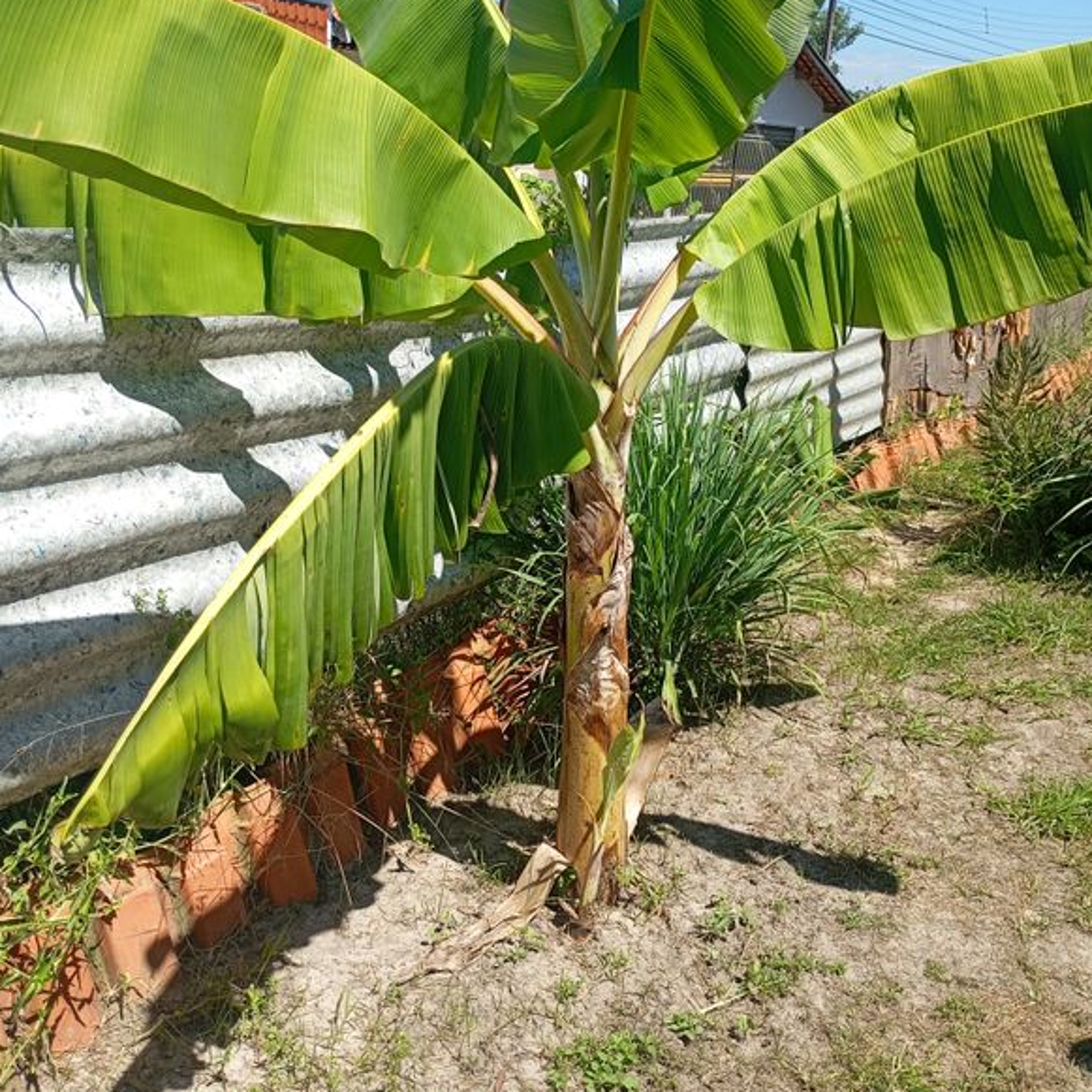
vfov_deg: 48.2
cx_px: 549
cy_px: 452
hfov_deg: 48.5
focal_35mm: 34
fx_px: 1213
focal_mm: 4.27
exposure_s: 1/476
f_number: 1.8
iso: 100
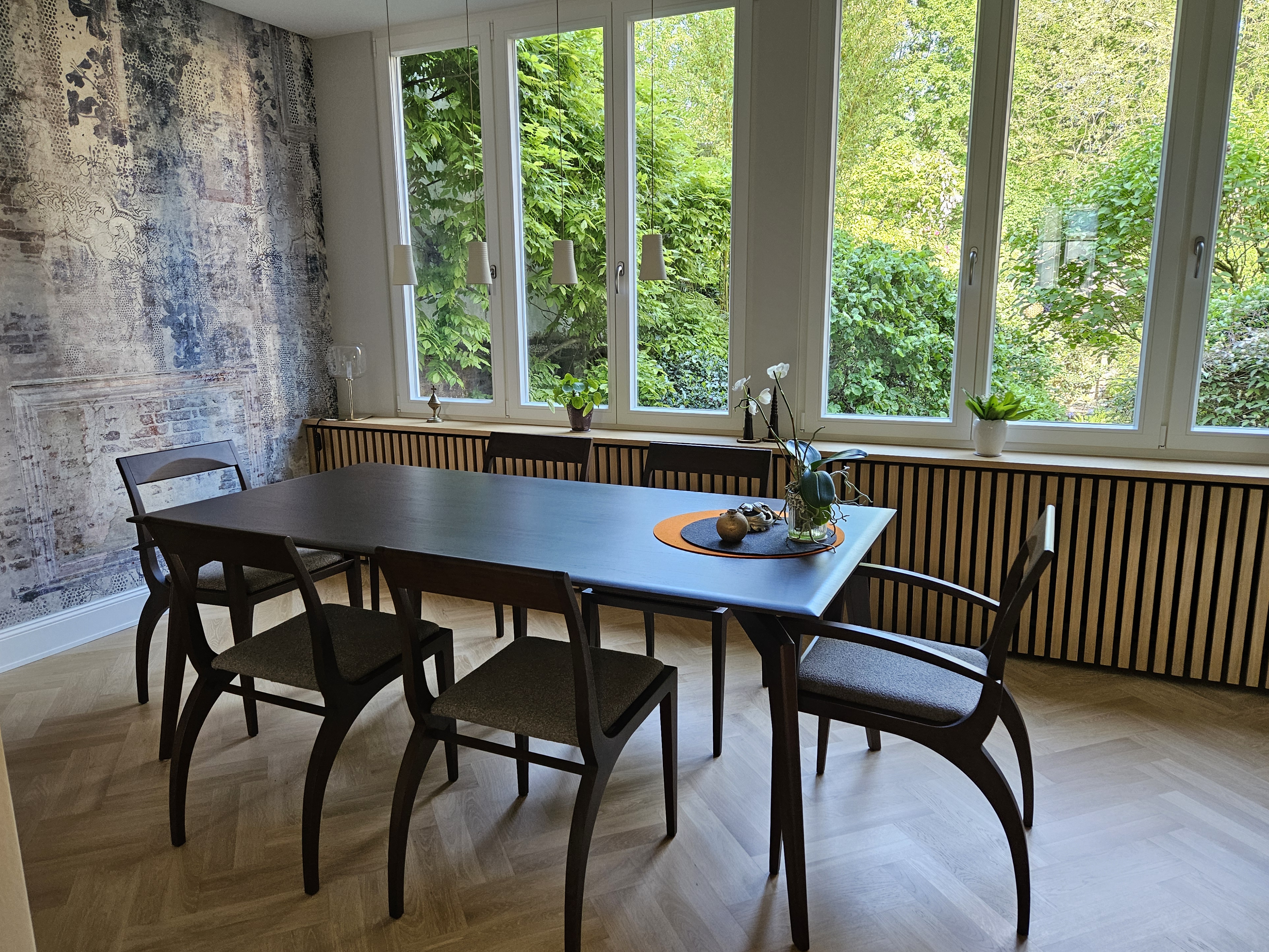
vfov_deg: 56.8
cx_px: 629
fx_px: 880
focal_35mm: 24
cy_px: 492
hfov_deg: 71.6
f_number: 1.8
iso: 160
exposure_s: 1/100
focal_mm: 5.4
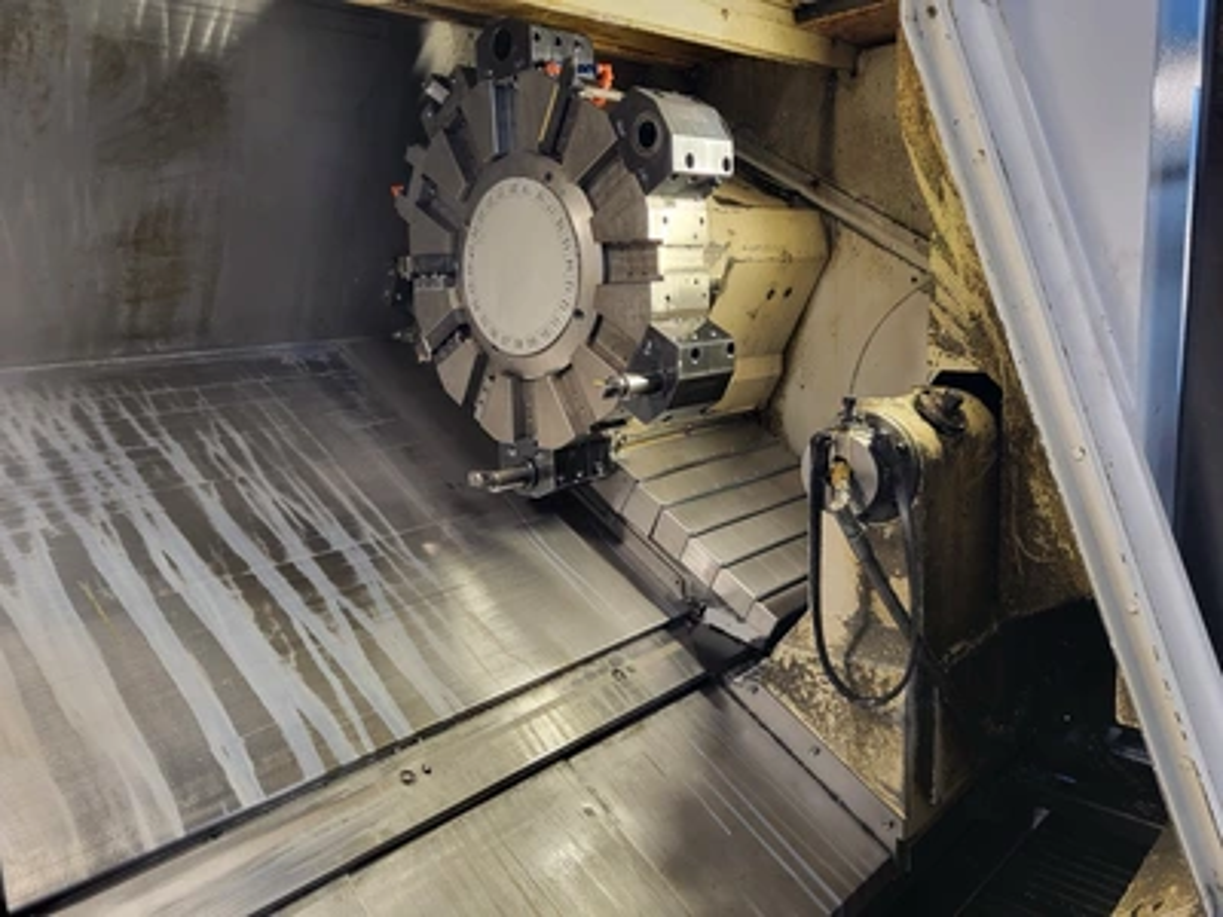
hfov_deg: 67.3
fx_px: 919
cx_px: 612
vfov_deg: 53.1
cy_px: 458
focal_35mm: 26
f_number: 1.8
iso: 250
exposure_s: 1/40
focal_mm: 5.4
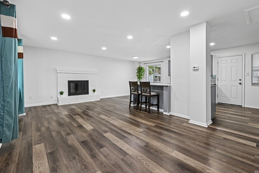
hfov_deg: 96.6
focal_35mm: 16
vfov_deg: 73.5
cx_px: 137
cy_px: 78
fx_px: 115
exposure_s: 1/15
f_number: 8
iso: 360
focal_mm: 14
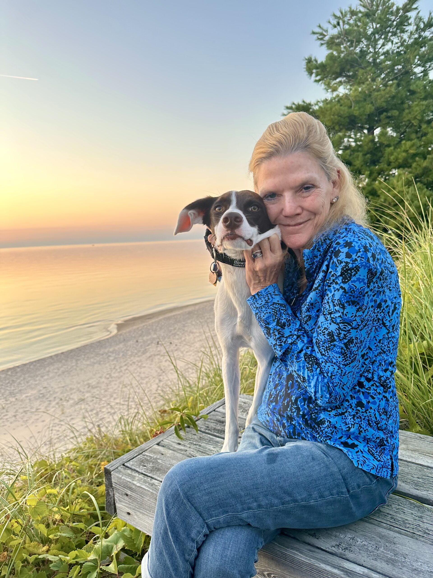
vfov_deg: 71.6
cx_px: 216
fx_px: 400
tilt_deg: -5.9
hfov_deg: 56.8
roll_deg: +2.6
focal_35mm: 24
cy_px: 289
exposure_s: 1/121
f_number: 1.78
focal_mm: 6.86
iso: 125
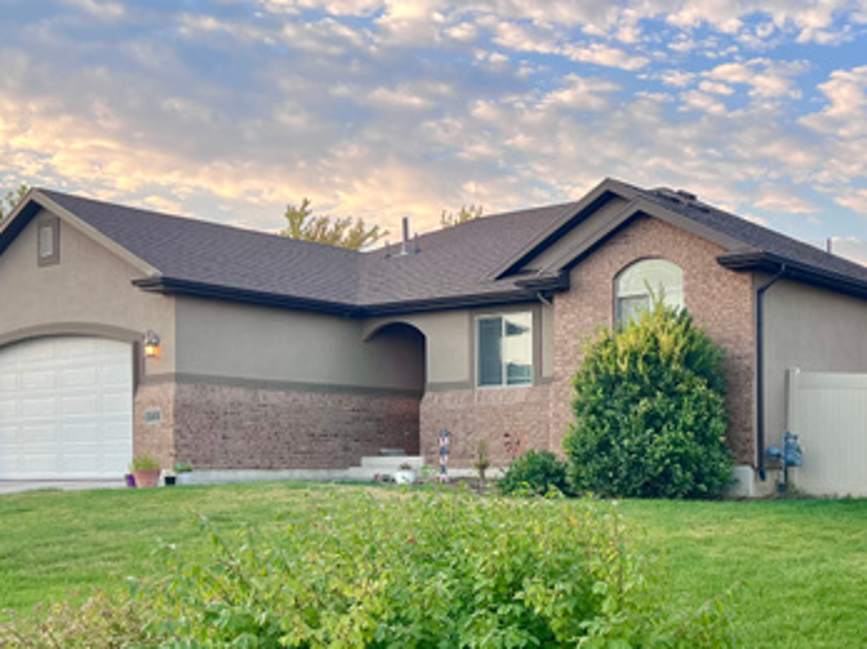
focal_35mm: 48
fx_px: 1202
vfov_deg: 29.8
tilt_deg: -0.7
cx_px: 615
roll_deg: +0.4
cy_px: 477
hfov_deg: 38.9
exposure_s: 1/339
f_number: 1.6
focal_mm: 5.1
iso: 50
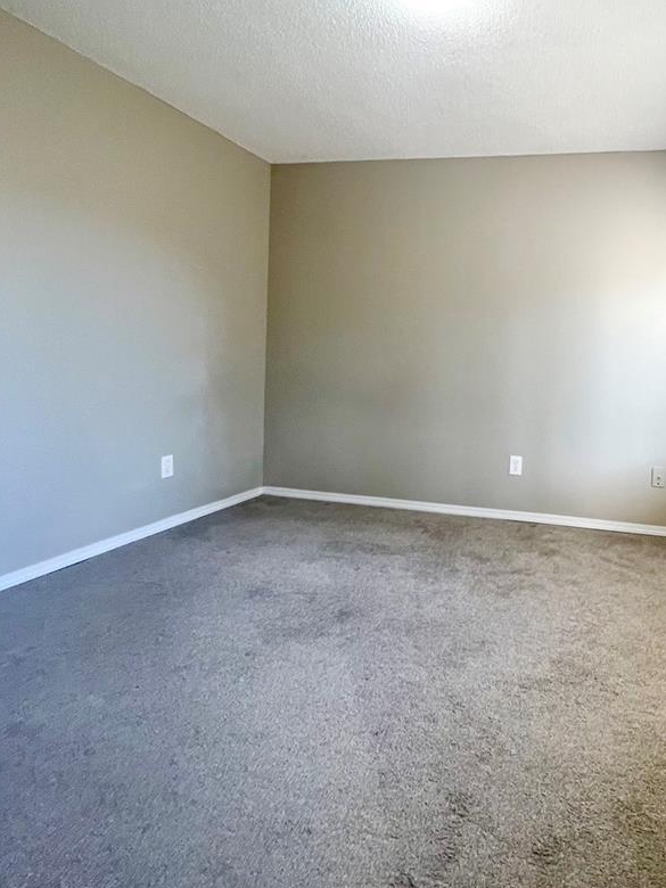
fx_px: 513
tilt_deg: -1.8
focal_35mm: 20
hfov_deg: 62.1
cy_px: 372
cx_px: 502
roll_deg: -1.7
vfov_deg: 81.1
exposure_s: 1/120
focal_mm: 1.57
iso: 100
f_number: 1.8
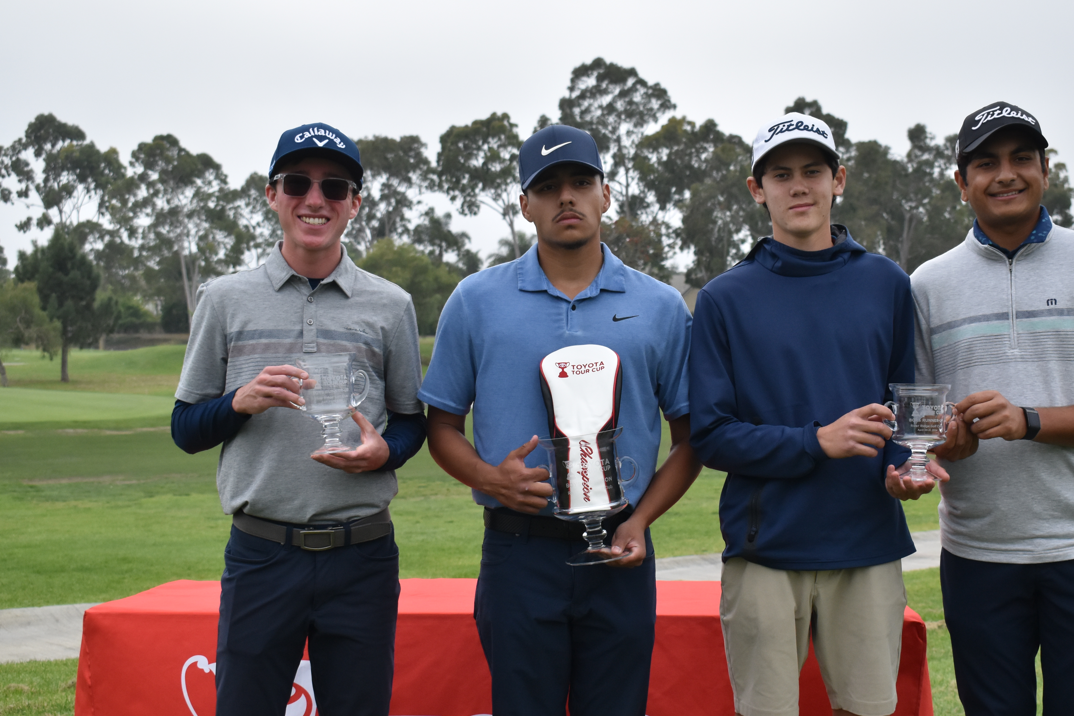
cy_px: 382
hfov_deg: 31.8
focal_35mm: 63
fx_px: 1879
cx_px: 630
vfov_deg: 21.6
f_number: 6.3
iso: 800
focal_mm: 34
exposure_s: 1/2500
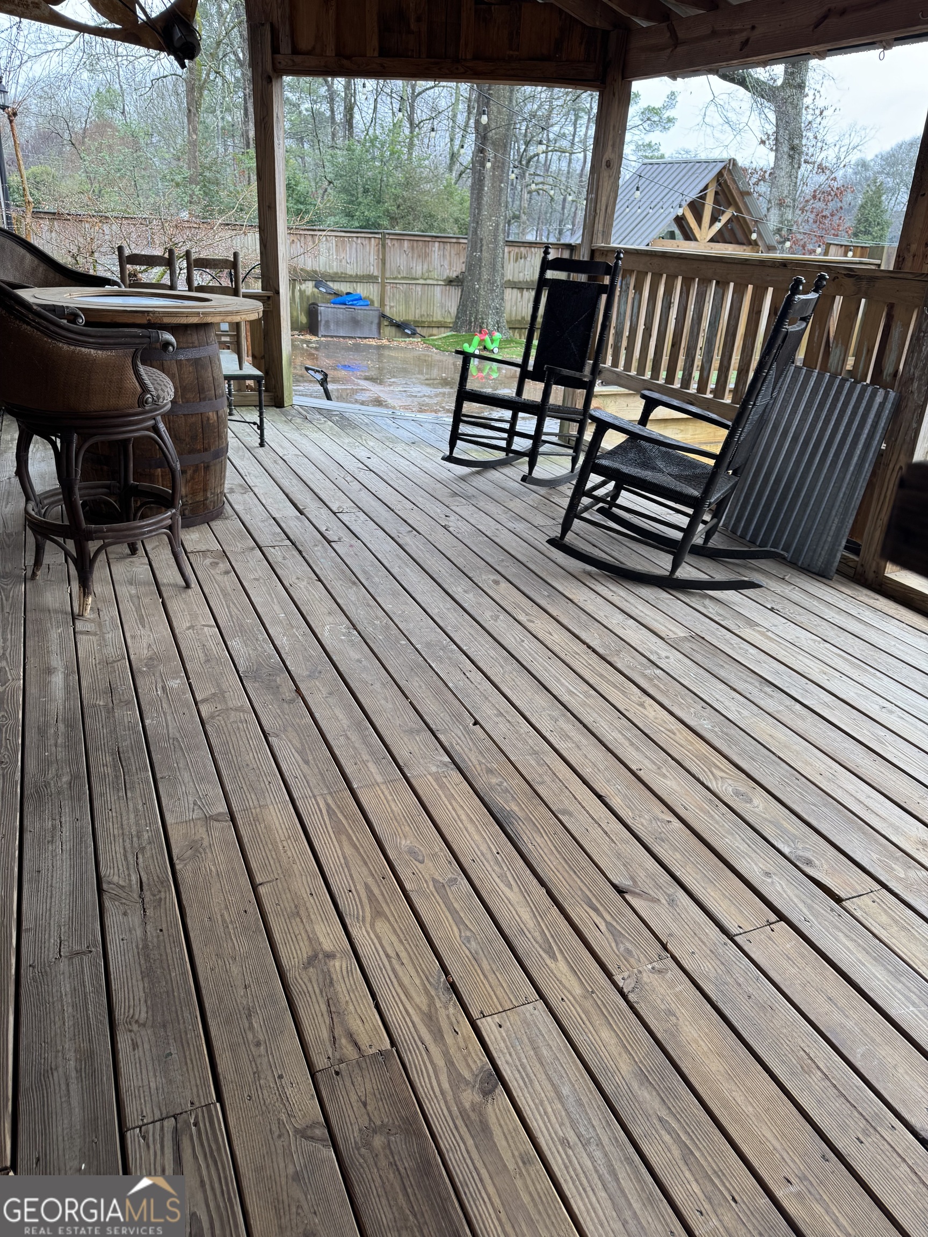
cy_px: 618
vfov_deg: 71.6
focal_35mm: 24
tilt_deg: -25.2
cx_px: 464
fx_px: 858
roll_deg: -3.1
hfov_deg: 56.8
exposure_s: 1/120
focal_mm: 6.76
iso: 80
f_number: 1.78
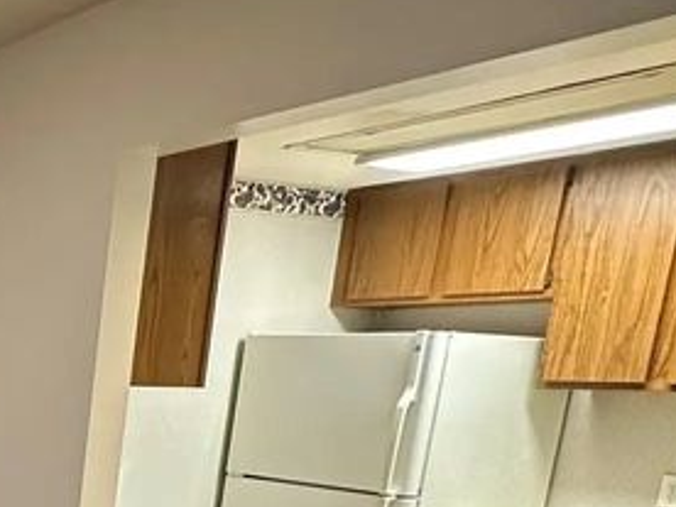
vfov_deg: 25.4
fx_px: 1015
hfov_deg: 27.2
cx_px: -309
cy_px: 593
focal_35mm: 52
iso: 250
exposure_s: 1/60
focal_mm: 2.22
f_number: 2.2
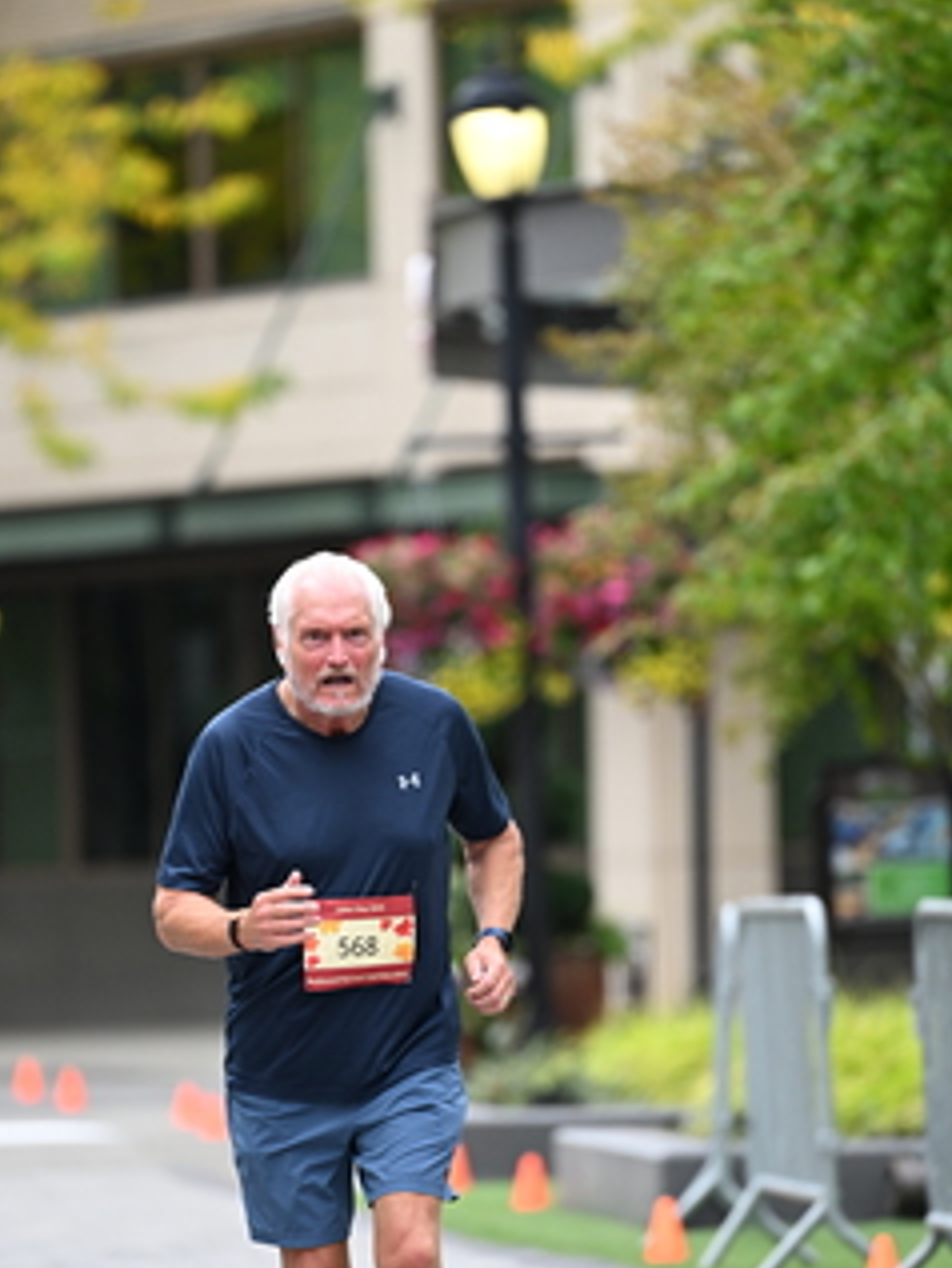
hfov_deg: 4.5
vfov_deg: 5.9
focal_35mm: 334
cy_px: 756
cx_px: 434
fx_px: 12239
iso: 640
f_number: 2.8
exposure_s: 1/1250
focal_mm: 200
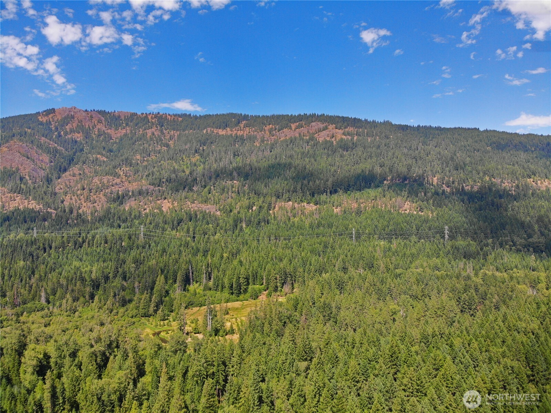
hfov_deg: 71.6
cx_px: 276
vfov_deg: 56.8
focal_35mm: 24
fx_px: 382
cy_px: 206
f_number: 2.8
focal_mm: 4.5
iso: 100
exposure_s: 1/532
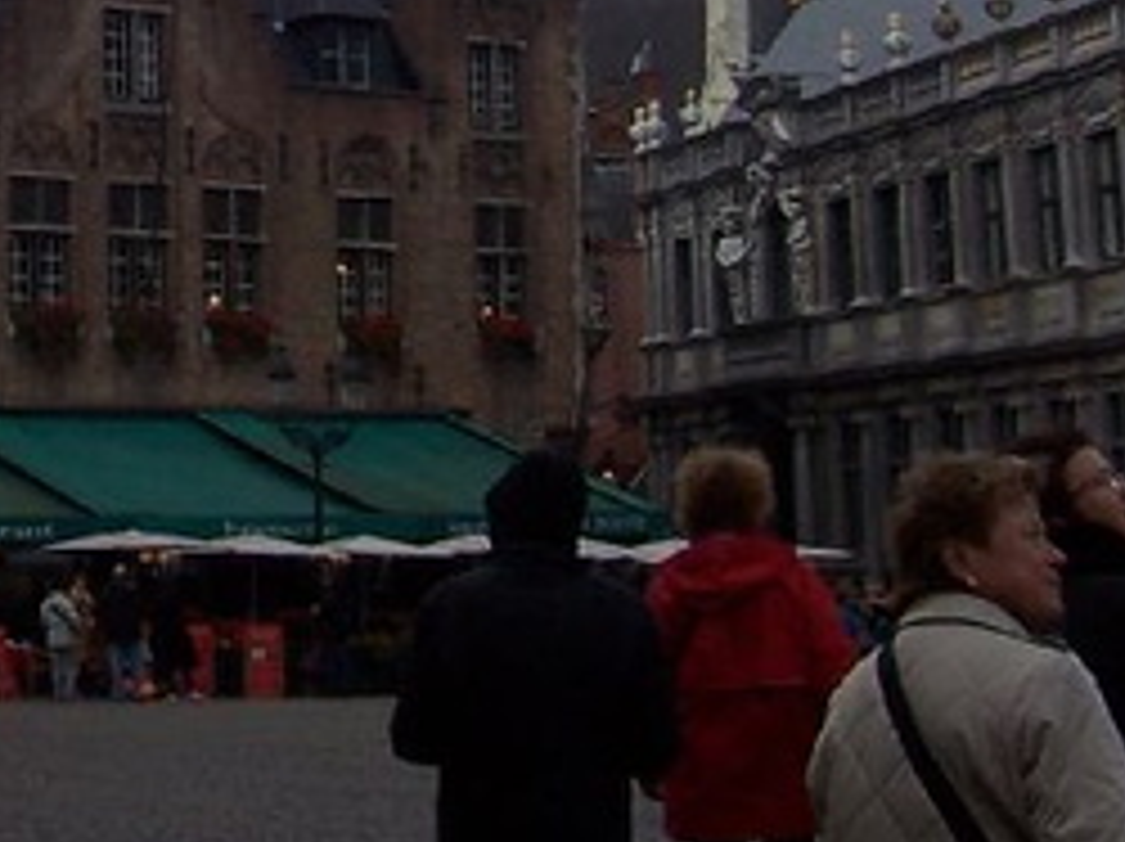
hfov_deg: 17.5
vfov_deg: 13.1
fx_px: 3539
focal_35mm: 109
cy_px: -212
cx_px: -86
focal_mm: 5.6
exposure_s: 1/350
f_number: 5.6
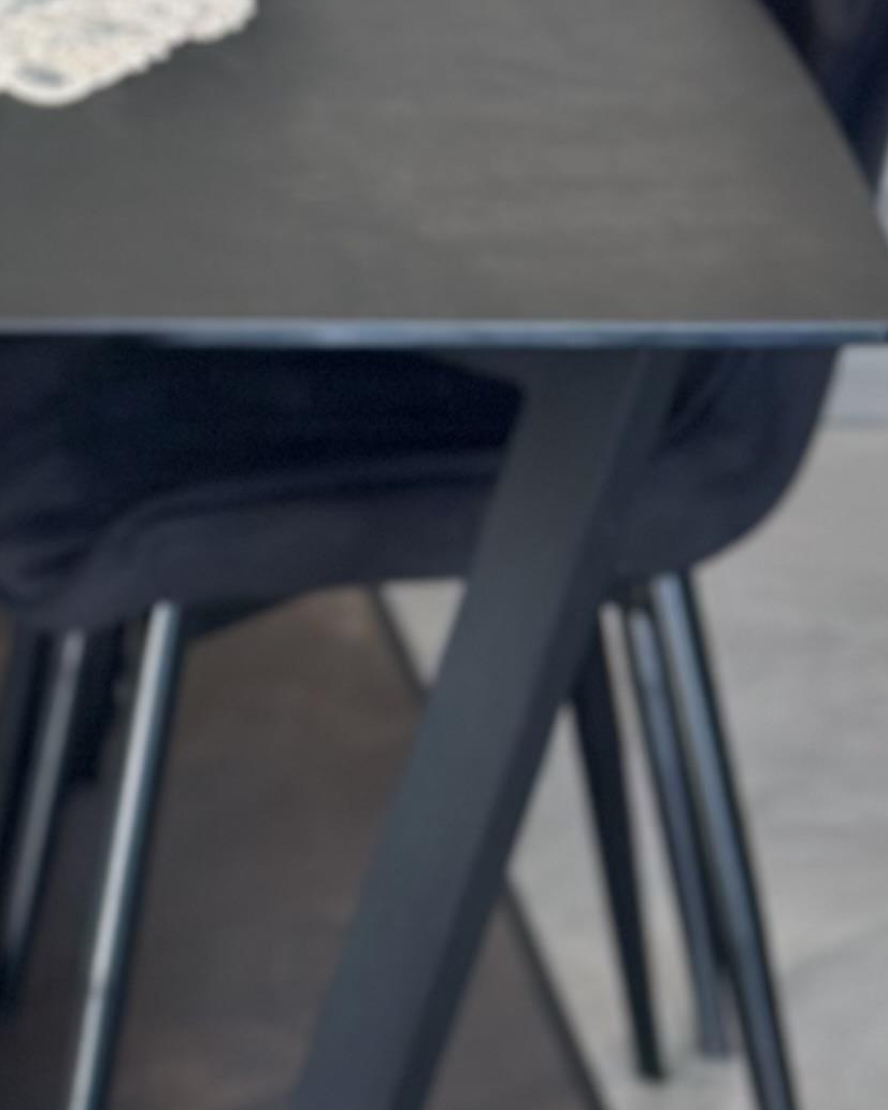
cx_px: -595
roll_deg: +1.9
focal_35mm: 183
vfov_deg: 10.3
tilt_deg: -15.8
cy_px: -446
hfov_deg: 8.2
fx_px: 6010
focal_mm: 6.86
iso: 125
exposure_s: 1/60
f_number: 1.78
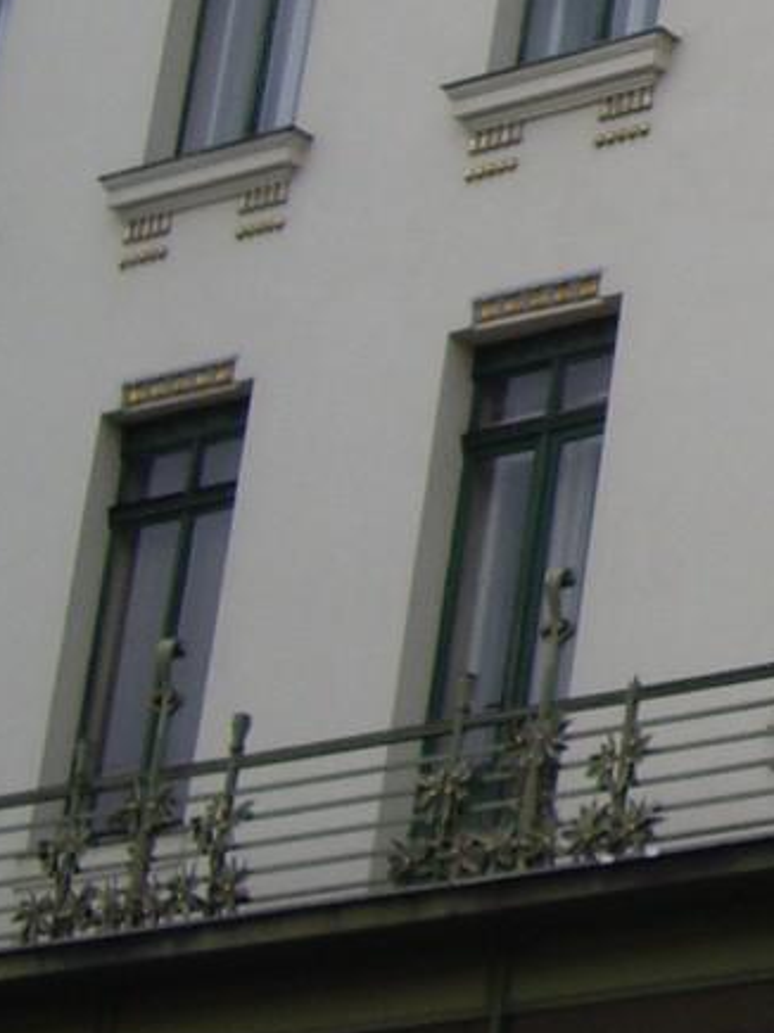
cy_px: -78
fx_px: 5339
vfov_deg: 10.9
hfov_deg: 7.7
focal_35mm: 179
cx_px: 1812
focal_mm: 7.9
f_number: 2.8
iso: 64
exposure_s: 1/160
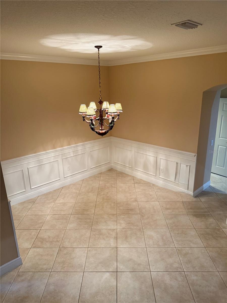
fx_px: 210
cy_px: 152
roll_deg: +2.8
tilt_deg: -17.7
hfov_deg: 56.8
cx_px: 114
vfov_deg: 71.6
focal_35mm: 24
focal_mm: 6.76
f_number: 1.78
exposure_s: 1/60
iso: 320
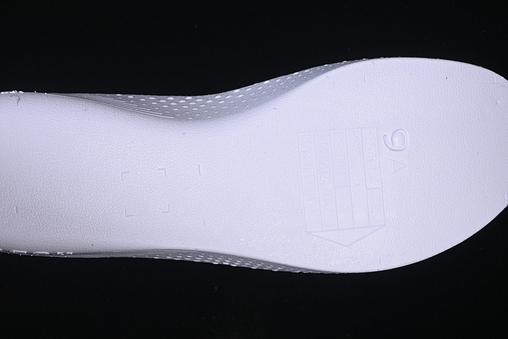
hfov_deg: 27.0
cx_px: 254
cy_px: 170
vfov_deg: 18.2
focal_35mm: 75
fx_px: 1058
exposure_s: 1/80
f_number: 7.1
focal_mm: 50
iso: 160
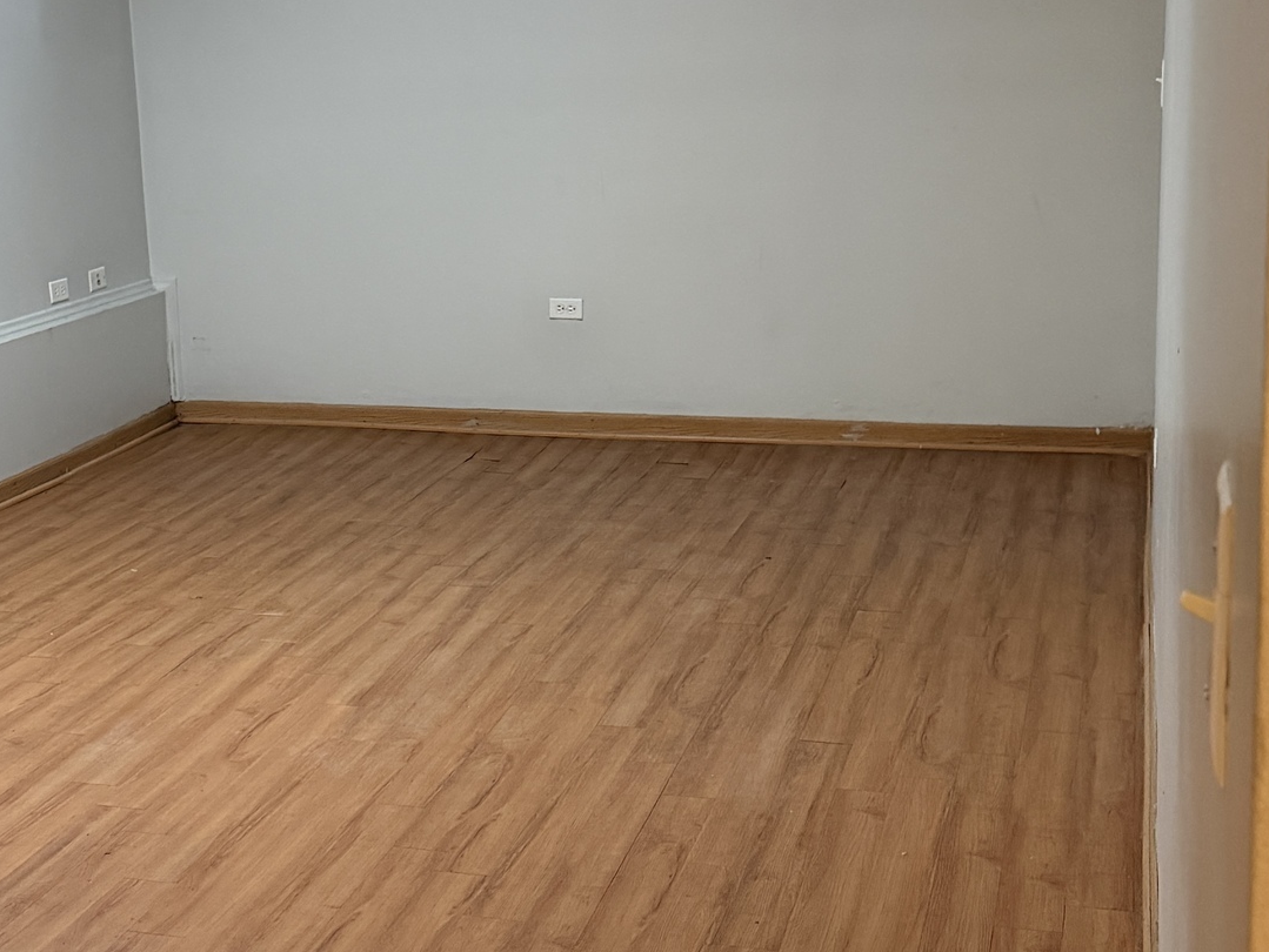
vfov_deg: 43.9
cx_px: 426
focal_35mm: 32
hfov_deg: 55.6
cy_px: 364
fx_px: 1173
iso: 500
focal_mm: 6.76
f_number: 1.78
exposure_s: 1/60
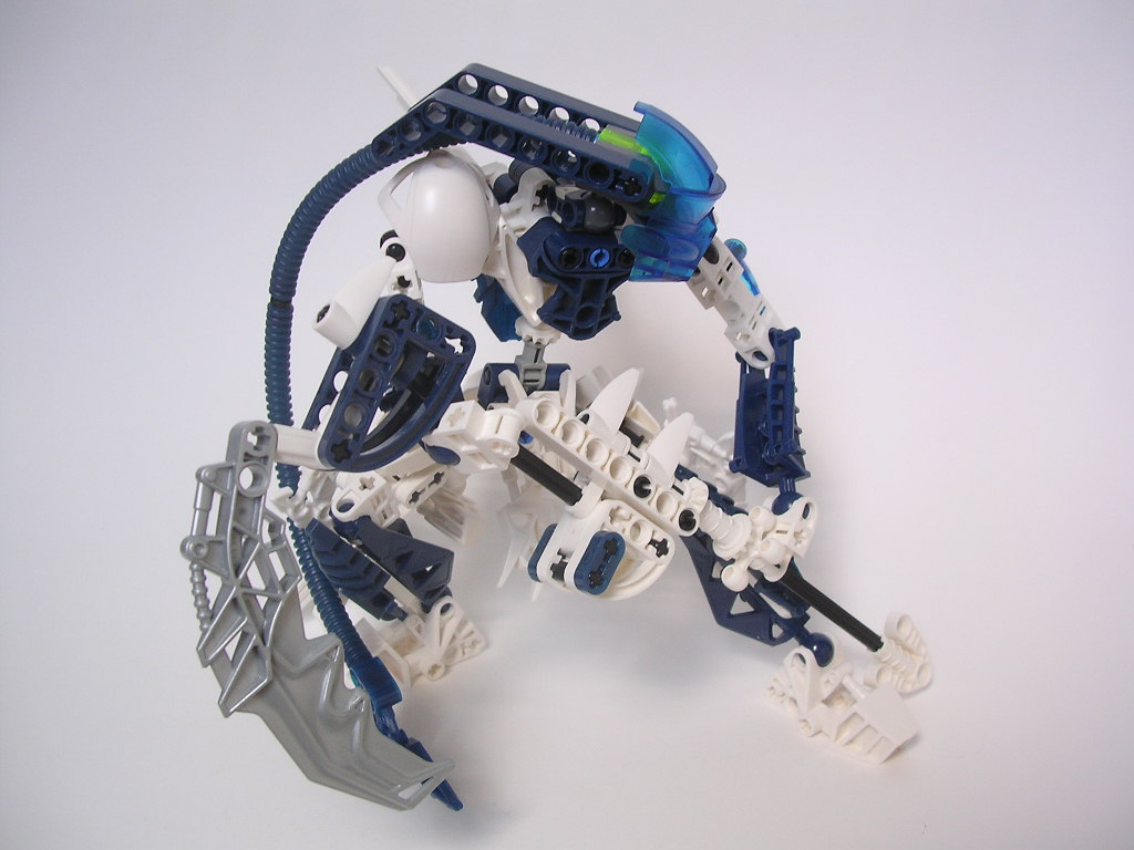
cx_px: 567
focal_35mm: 38
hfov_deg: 49.0
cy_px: 425
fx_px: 1245
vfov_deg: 37.7
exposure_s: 1/30.5
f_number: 2.8
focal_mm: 5.8
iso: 100
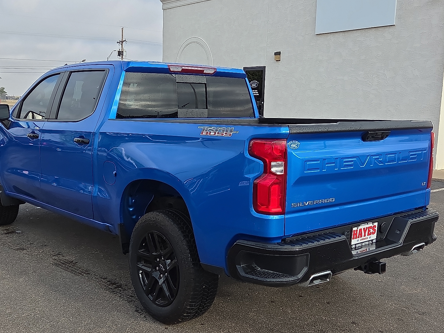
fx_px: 513
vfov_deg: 35.9
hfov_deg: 46.8
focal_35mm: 40
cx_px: 206
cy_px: 178
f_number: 1.8
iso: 25
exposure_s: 1/556
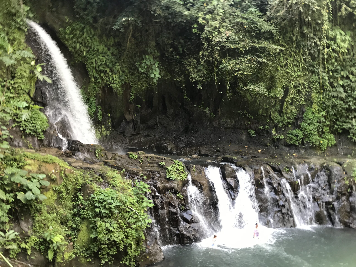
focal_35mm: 28
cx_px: 178
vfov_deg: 49.7
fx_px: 288
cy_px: 134
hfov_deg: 63.4
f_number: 1.8
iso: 20
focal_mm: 3.99
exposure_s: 1/33
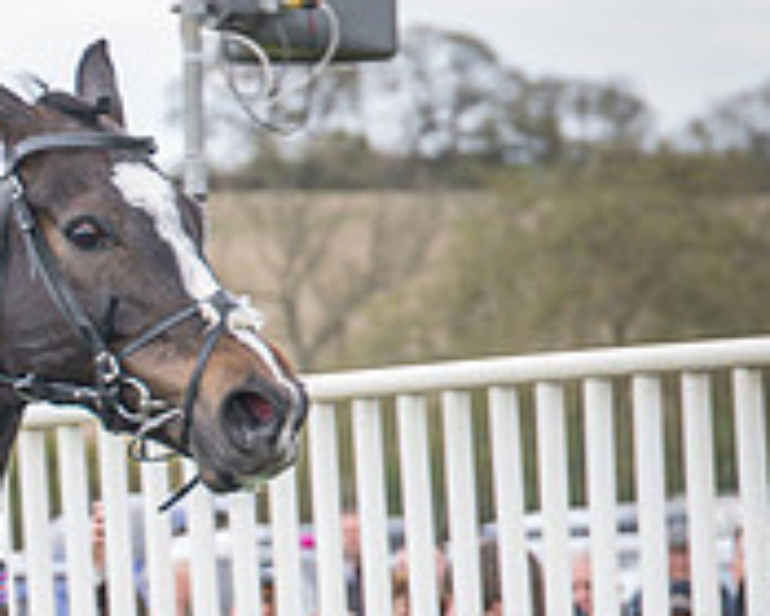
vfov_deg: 3.8
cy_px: 889
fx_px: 9184
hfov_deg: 4.8
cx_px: 13
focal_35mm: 403
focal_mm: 70
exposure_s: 1/1250
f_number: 2.8
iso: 400
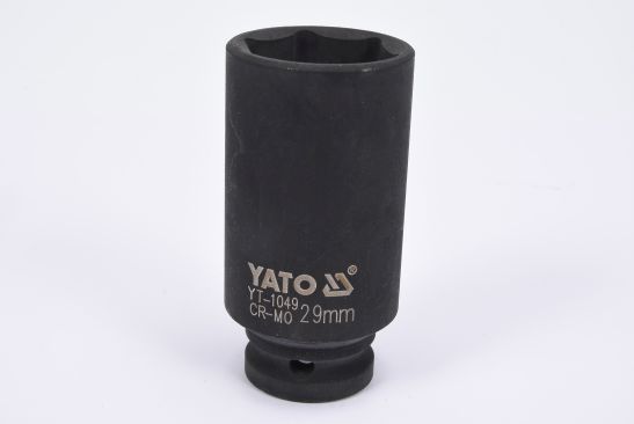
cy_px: 212
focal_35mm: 75
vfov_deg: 18.2
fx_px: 1322
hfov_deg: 27.0
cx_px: 317
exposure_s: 1/125
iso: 250
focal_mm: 50
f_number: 16
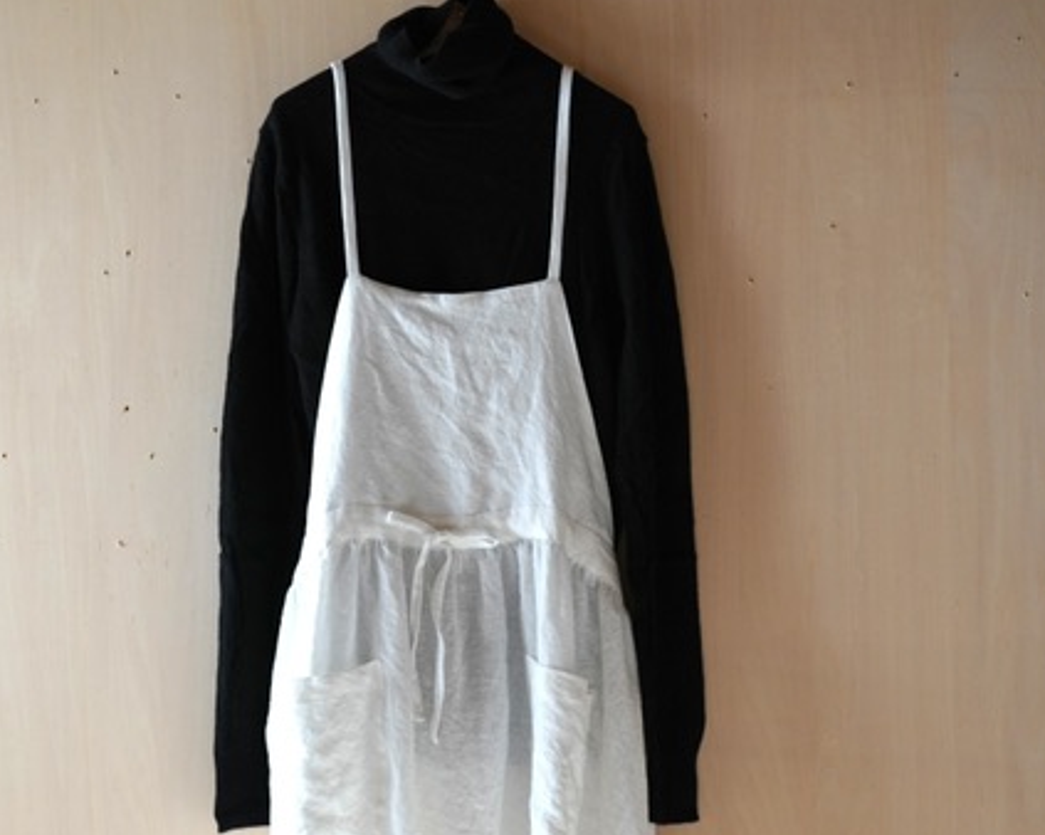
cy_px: 505
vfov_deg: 21.5
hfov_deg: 26.7
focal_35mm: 71
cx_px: 445
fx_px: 2195
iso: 1000
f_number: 3.5
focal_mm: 50
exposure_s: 1/200
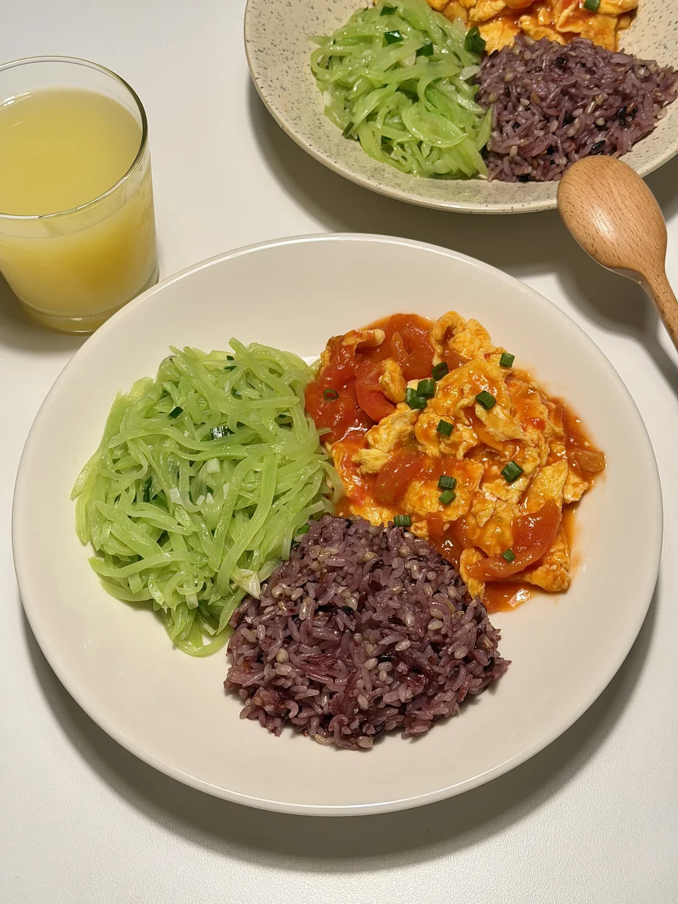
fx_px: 1254
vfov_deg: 39.7
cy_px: 452
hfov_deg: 30.3
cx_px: 339
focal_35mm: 48
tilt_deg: -61.3
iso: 100
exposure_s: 1/50
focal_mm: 6.76
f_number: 1.78
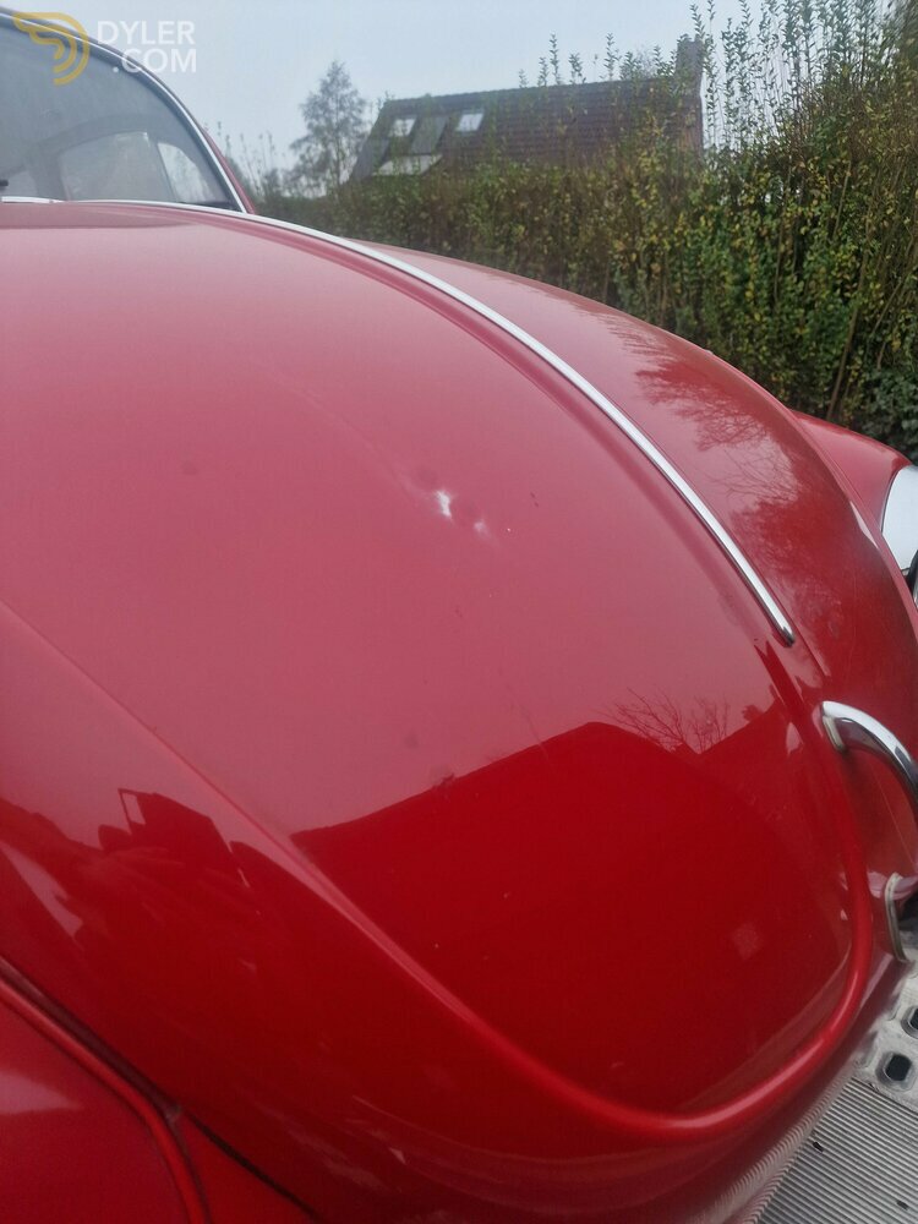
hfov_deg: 58.9
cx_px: 459
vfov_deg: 73.9
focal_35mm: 23
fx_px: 813
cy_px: 612
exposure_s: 1/206
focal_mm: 6.4
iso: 50
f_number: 1.8
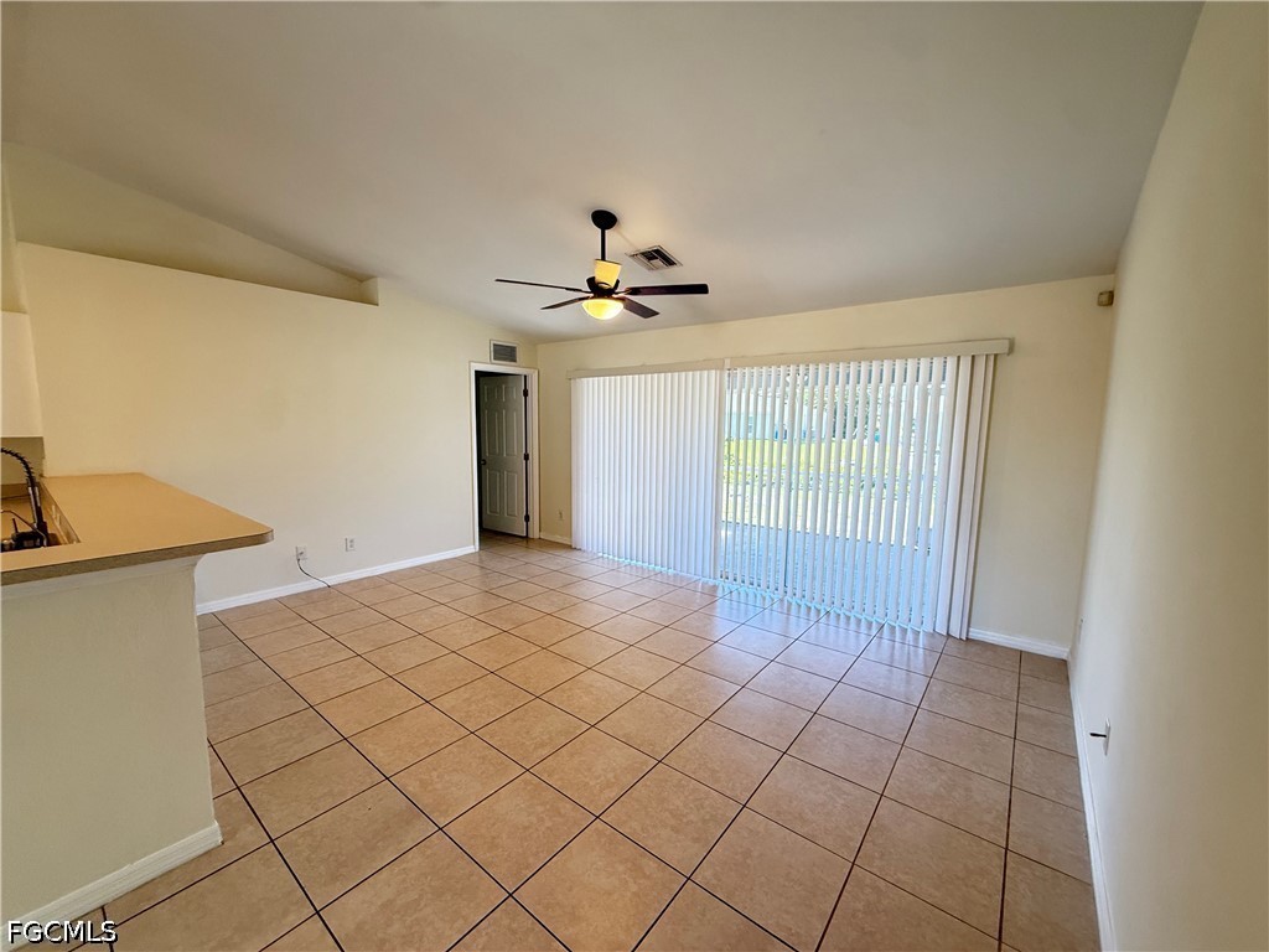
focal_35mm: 14
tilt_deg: -6.0
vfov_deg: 85.7
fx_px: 513
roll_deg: +0.3
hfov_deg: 102.1
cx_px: 634
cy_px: 476
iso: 320
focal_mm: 2.22
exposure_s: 1/120
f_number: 2.2
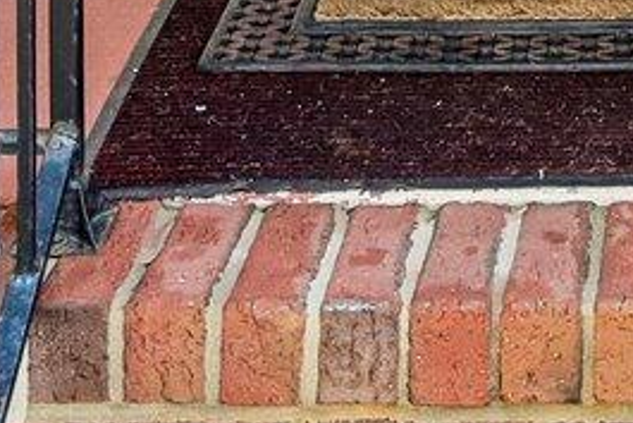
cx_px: 697
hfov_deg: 18.2
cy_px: -699
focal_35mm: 108
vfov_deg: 10.4
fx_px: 1900
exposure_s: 1/15
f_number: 9
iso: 200
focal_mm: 14
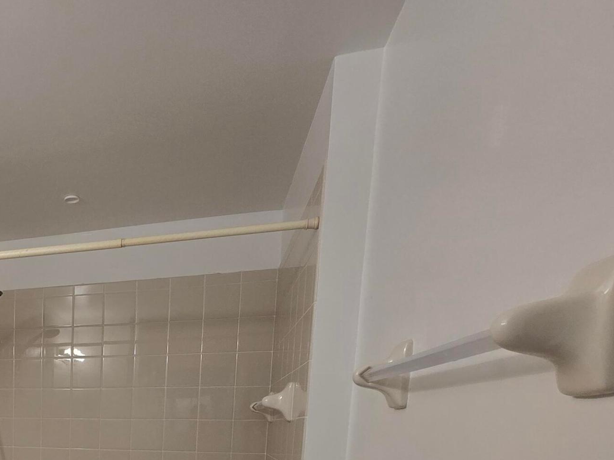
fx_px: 514
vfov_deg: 40.3
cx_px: -2
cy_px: 490
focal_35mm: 29
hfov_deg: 49.9
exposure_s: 1/120
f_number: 2.2
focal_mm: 2.2
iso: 50
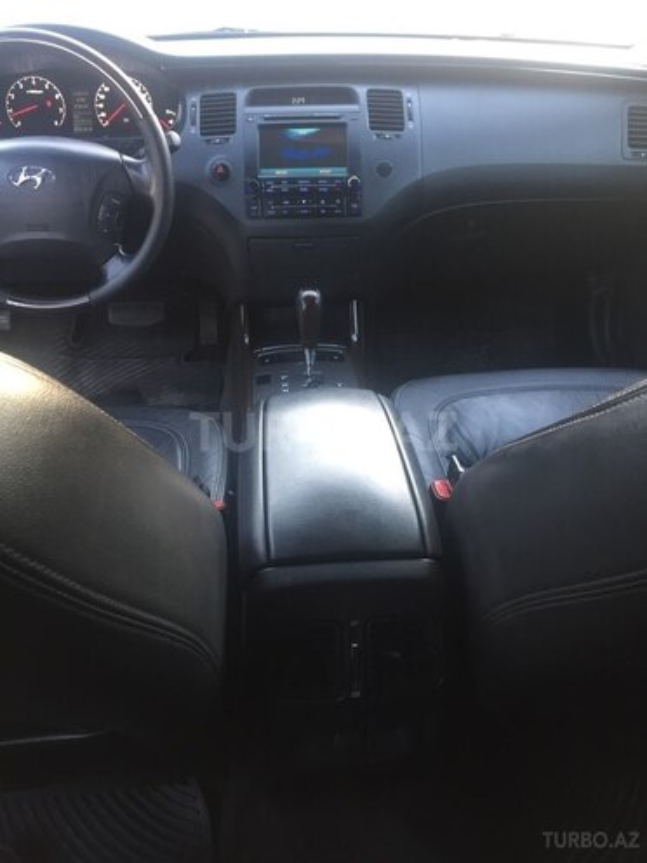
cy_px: 432
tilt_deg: -32.1
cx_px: 324
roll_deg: +1.1
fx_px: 723
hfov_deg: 48.2
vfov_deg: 61.7
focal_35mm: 29
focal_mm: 4.15
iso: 100
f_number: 2.2
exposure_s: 1/33
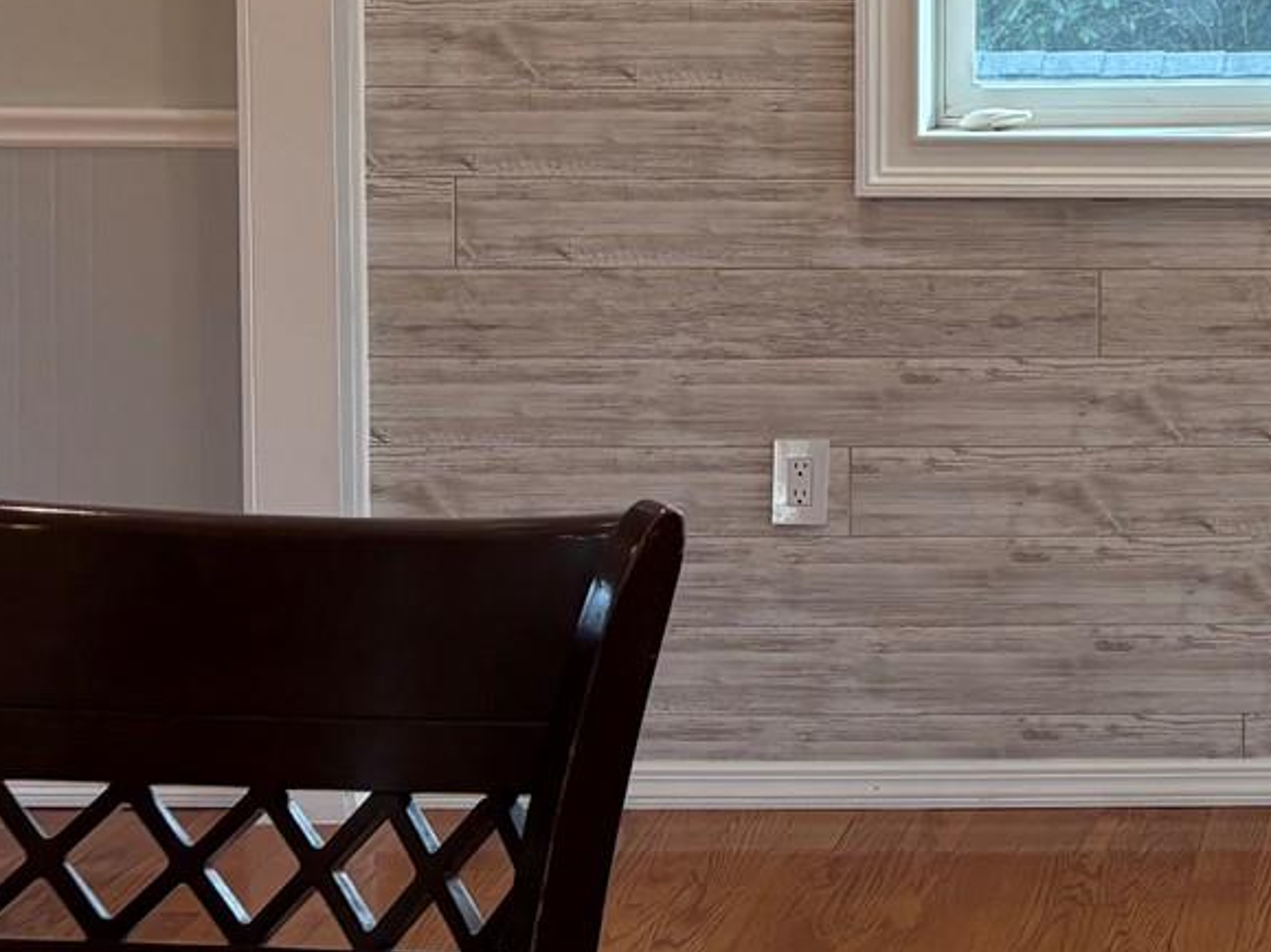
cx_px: 1567
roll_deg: -0.6
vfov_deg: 15.7
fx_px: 3377
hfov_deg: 19.9
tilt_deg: -1.0
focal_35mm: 92
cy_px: -26
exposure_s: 1/189
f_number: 1.6
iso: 50
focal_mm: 5.96
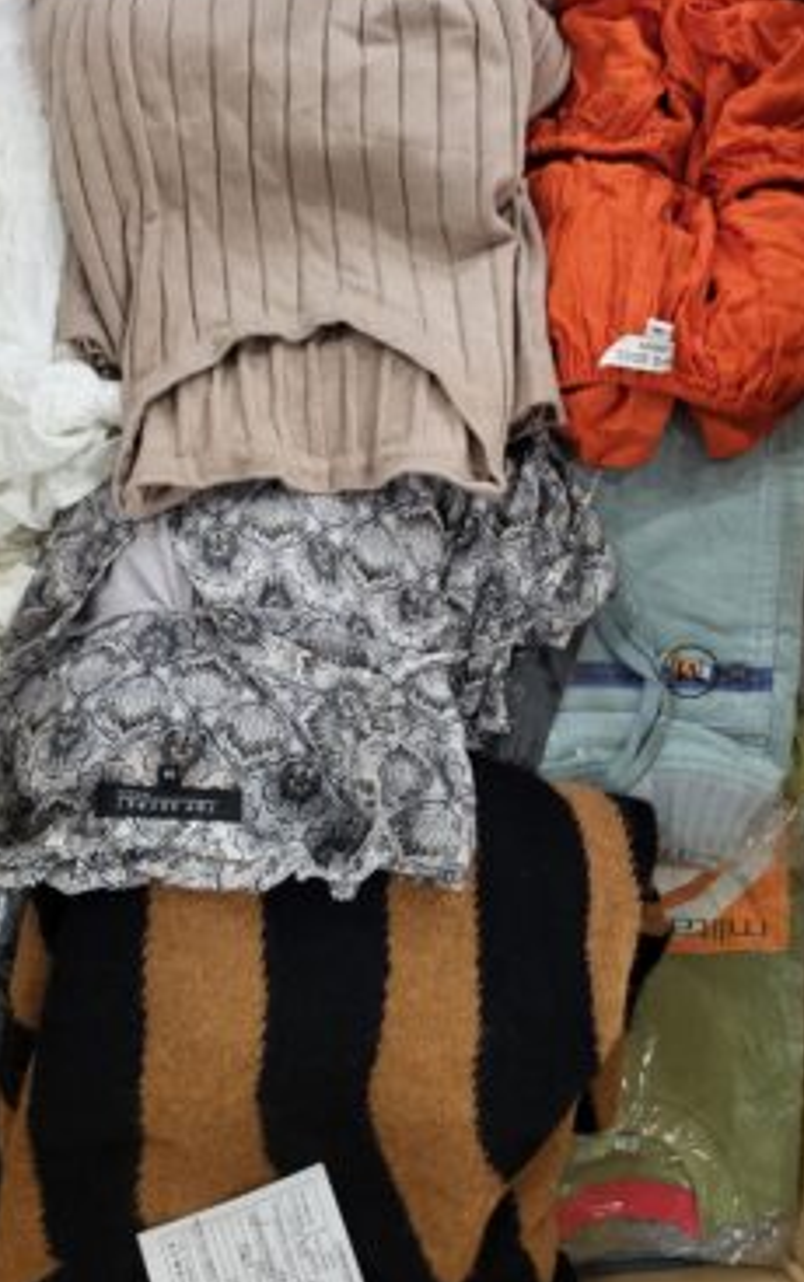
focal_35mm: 30
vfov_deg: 62.9
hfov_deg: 41.5
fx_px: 1050
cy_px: 653
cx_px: 290
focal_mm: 5.4
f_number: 1.8
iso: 400
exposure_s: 1/50
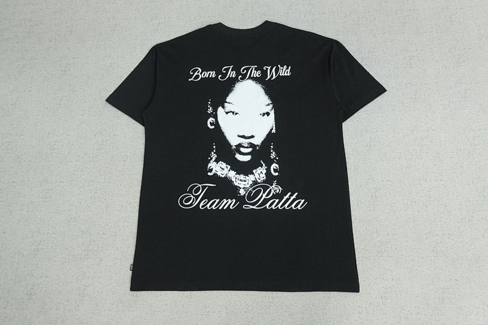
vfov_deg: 53.1
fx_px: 325
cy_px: 162
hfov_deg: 73.8
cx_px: 244
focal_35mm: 24
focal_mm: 16
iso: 1000
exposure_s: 1/160
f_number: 8
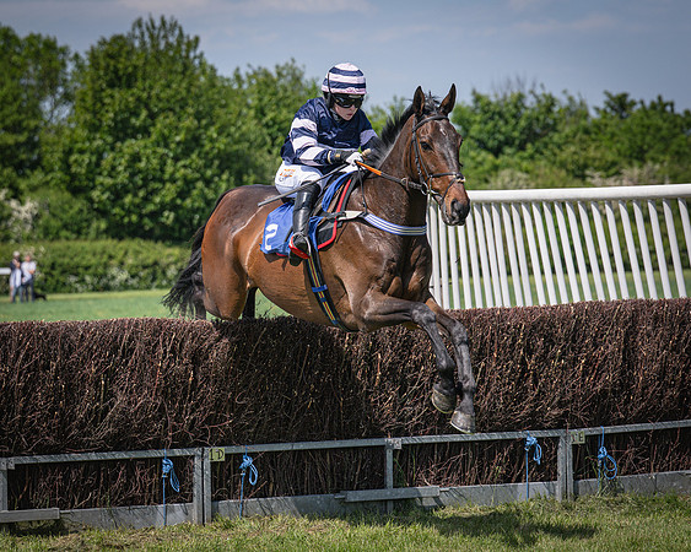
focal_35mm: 193
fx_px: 3945
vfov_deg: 8.0
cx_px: 357
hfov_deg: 10.0
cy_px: 256
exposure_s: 1/3200
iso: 200
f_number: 4
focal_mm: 115
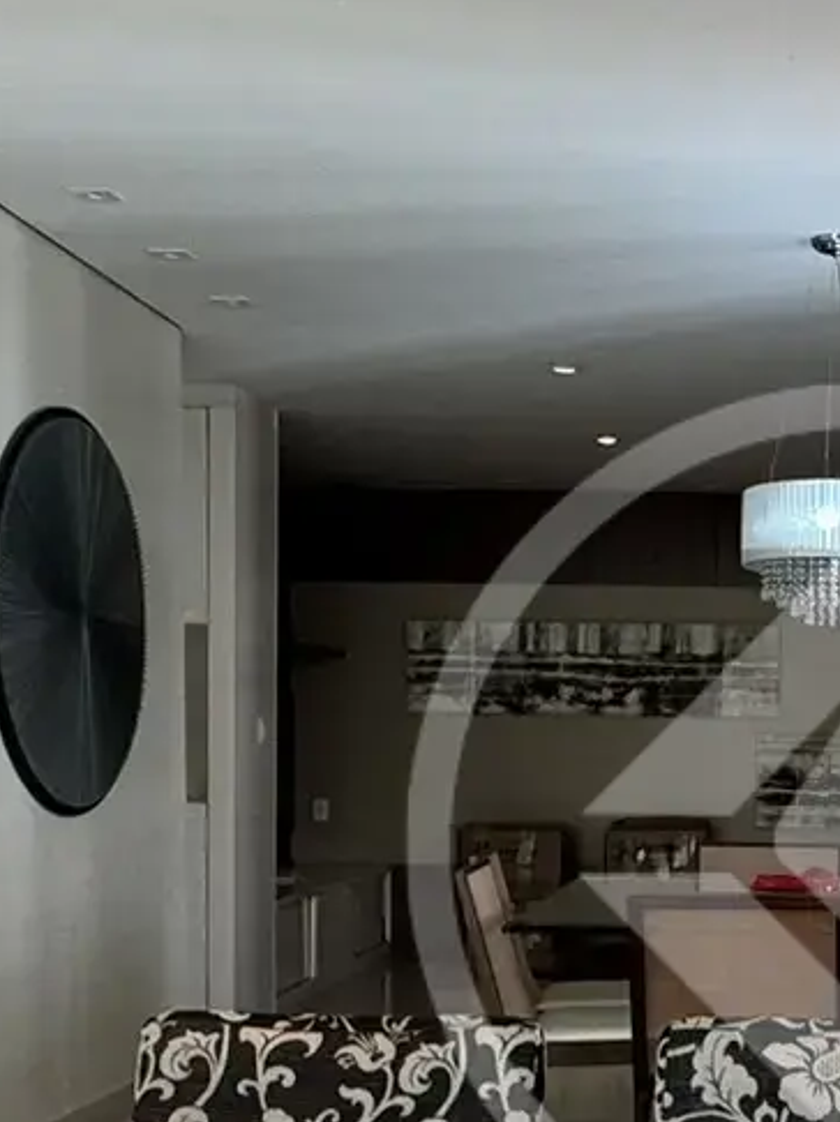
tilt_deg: -3.9
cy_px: 847
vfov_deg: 32.1
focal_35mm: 59
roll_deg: -1.4
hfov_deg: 23.6
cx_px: 870
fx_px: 1911
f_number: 2.2
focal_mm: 2.22
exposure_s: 1/120
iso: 160
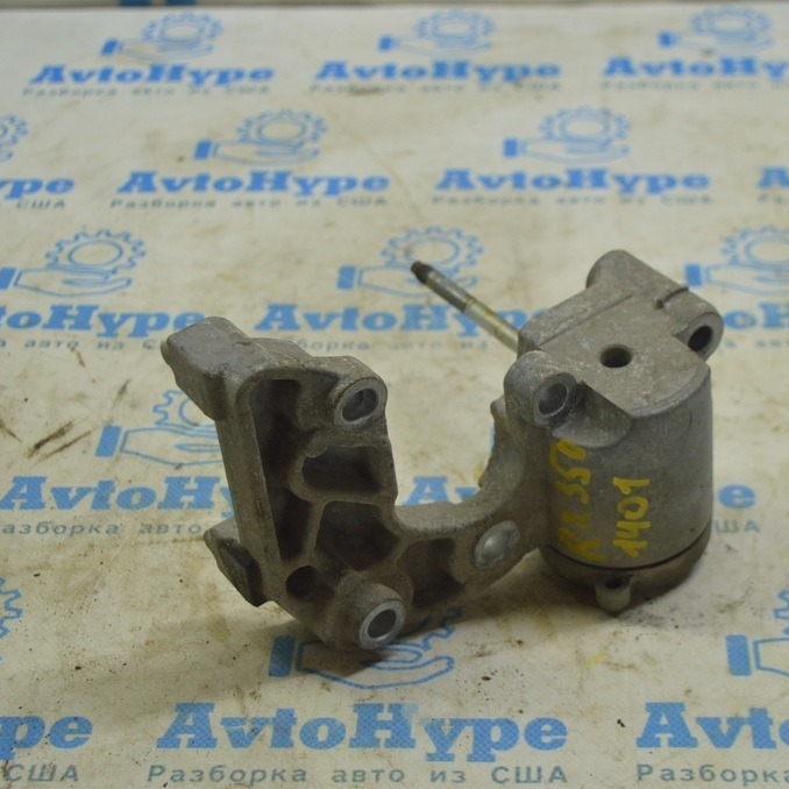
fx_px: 1986
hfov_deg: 22.4
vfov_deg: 22.5
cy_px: 395
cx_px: 465
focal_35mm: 77
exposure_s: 1/40
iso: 400
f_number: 5.6
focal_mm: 40
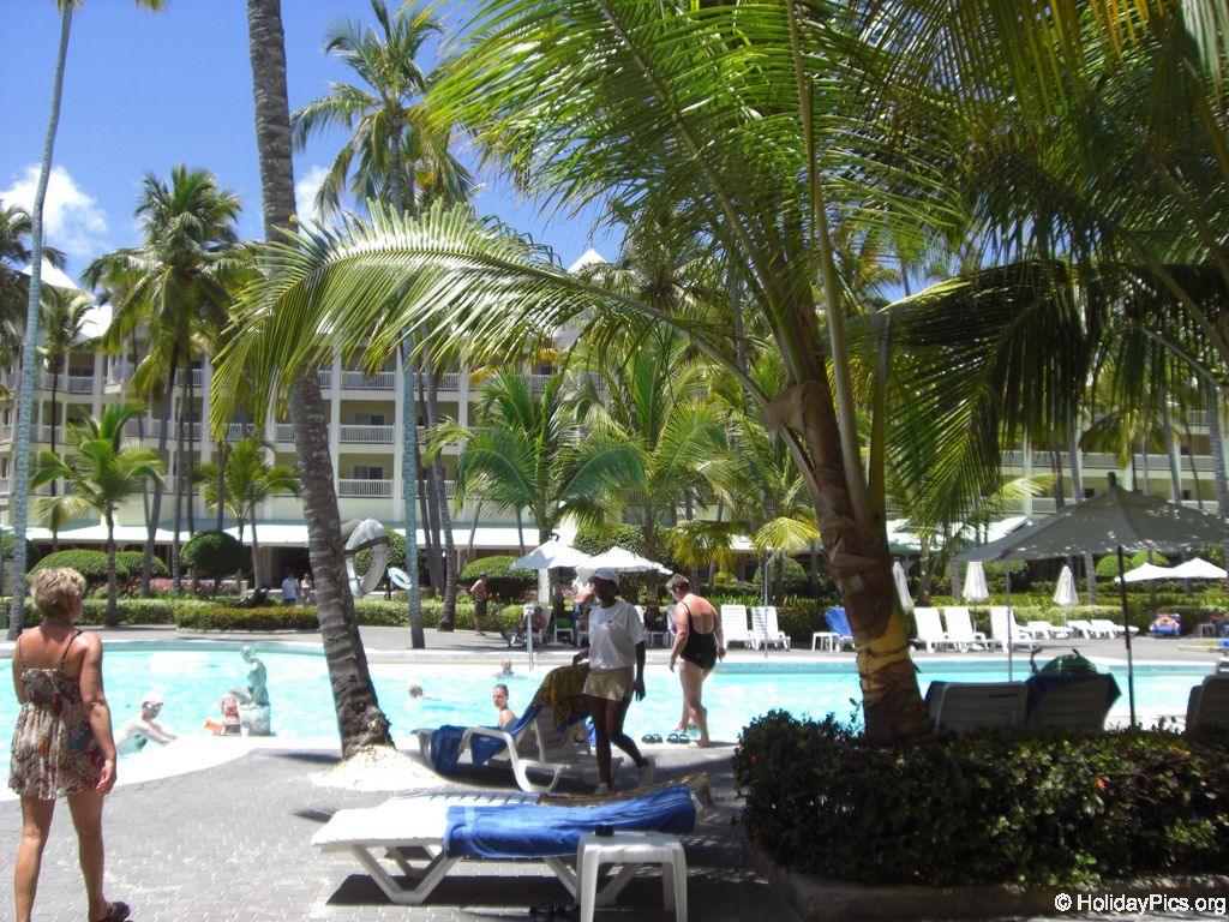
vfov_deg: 37.7
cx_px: 614
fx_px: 1349
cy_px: 461
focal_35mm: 38
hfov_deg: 49.0
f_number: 2.7
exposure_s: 1/800
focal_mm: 6.2
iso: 64
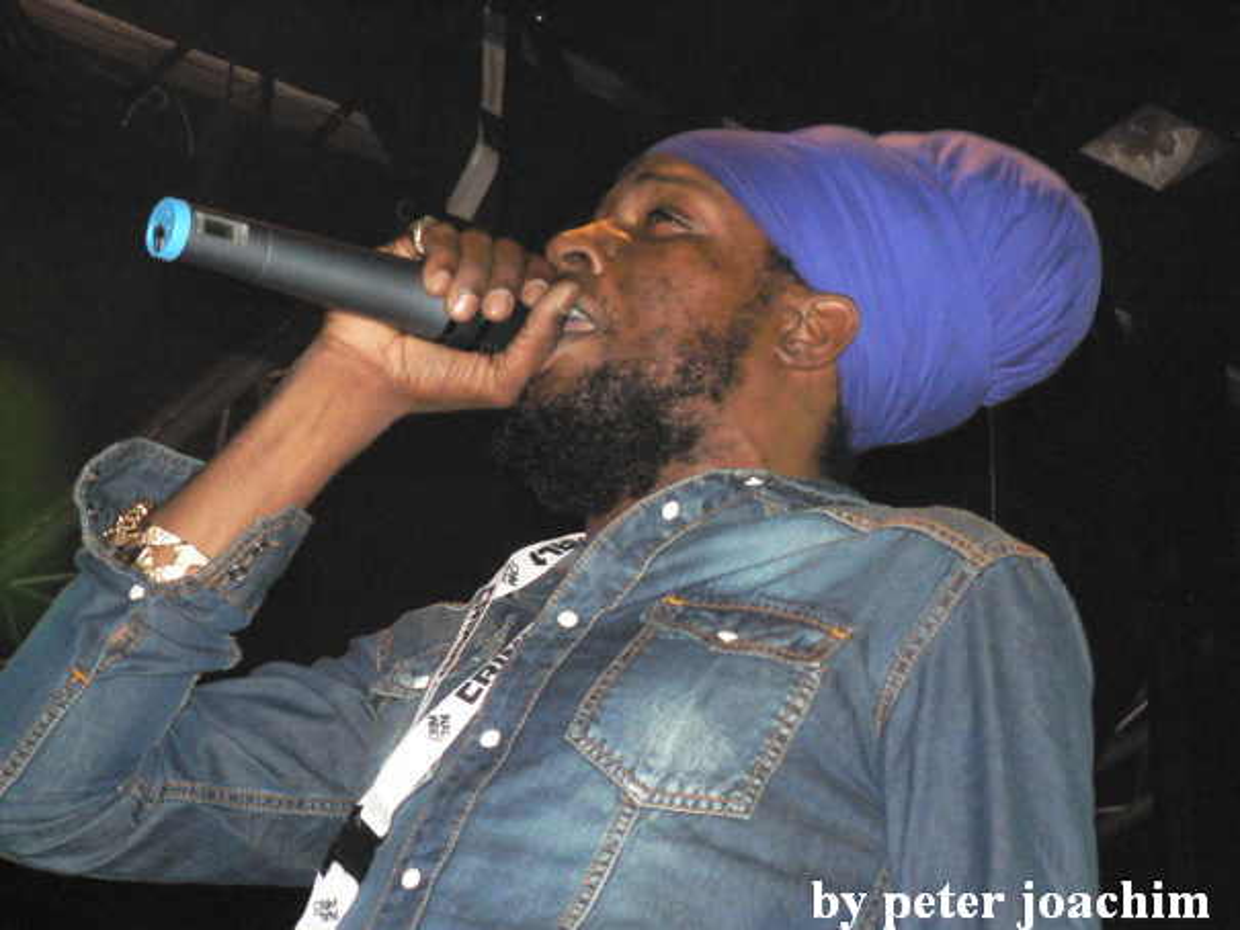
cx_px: 620
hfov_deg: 19.8
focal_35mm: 99
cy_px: 465
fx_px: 3547
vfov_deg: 14.9
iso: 400
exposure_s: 1/60
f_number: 3.2
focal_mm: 16.9
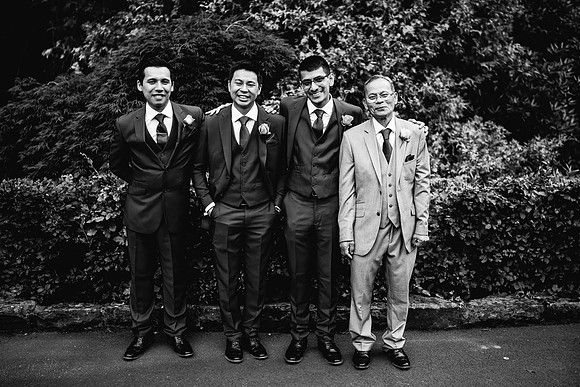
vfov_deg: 36.8
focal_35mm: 36
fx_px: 581
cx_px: 295
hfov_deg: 53.1
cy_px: 194
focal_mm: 35
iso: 100
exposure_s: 1/1250
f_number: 4
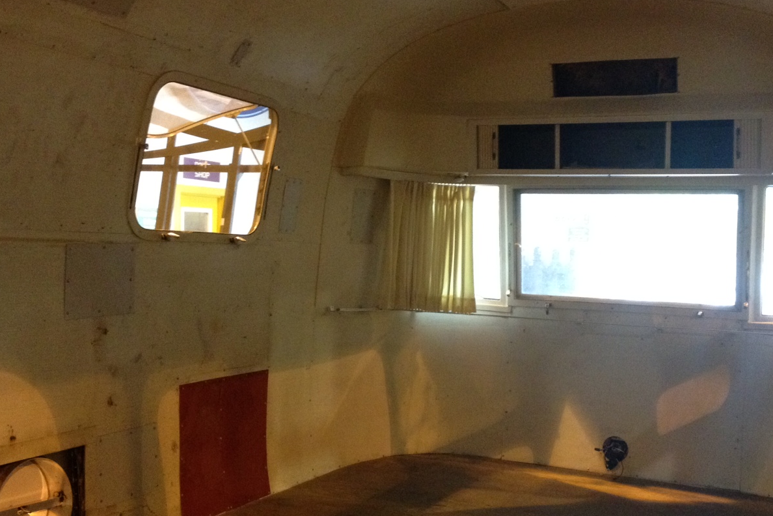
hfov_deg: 39.6
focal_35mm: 50
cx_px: 414
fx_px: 1074
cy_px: 278
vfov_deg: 27.0
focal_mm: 4.28
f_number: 2.4
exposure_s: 1/20
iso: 400
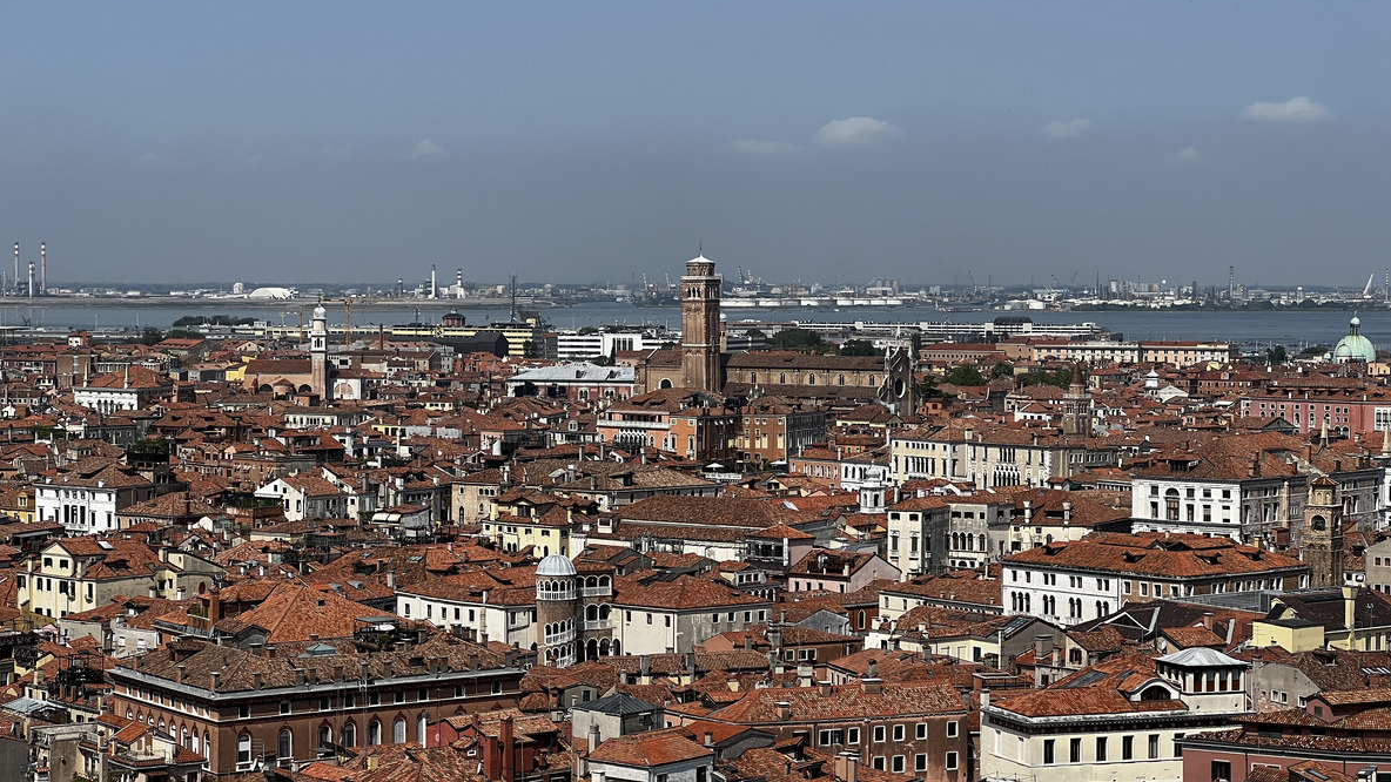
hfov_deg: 25.0
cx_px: 704
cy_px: 427
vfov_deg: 14.2
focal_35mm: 85
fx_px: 3135
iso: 32
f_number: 2.8
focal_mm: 9
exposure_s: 1/1292
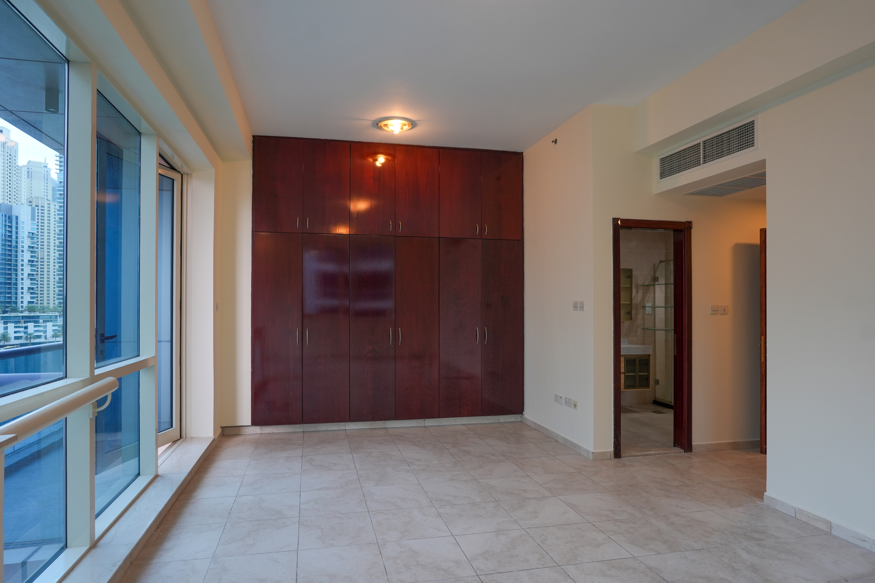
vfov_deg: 61.9
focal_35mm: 20
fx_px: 486
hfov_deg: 84.0
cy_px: 292
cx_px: 438
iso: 400
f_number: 4.5
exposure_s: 1/90
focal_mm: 20
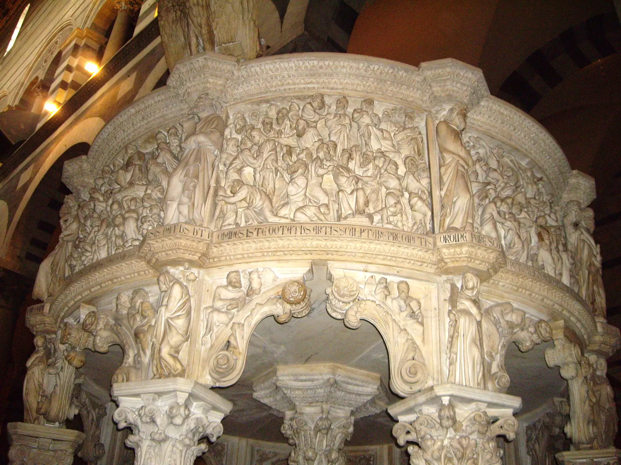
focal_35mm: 38
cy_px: 232
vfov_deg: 37.7
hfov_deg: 49.0
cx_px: 310
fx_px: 682
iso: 200
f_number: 2.7
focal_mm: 6.2
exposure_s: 1/40
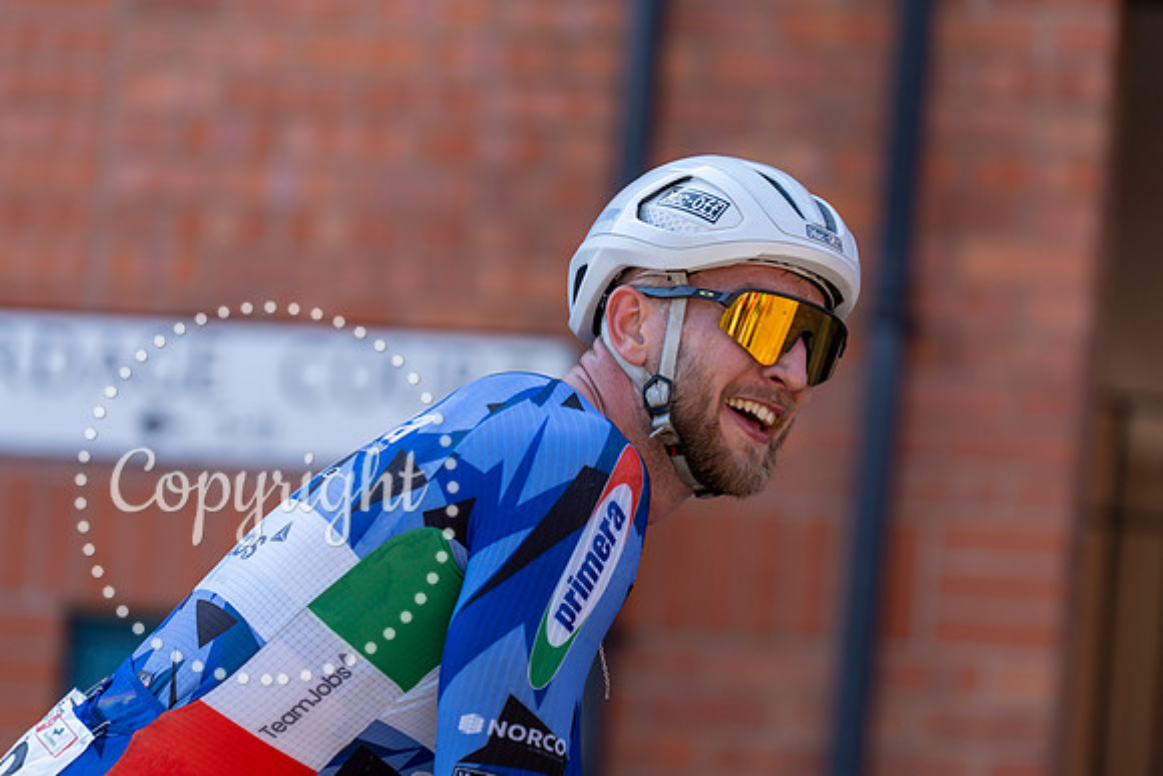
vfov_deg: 6.9
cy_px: 388
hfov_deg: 10.3
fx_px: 6462
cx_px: 582
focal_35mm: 200
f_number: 3.5
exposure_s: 1/1000
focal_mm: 200
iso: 250
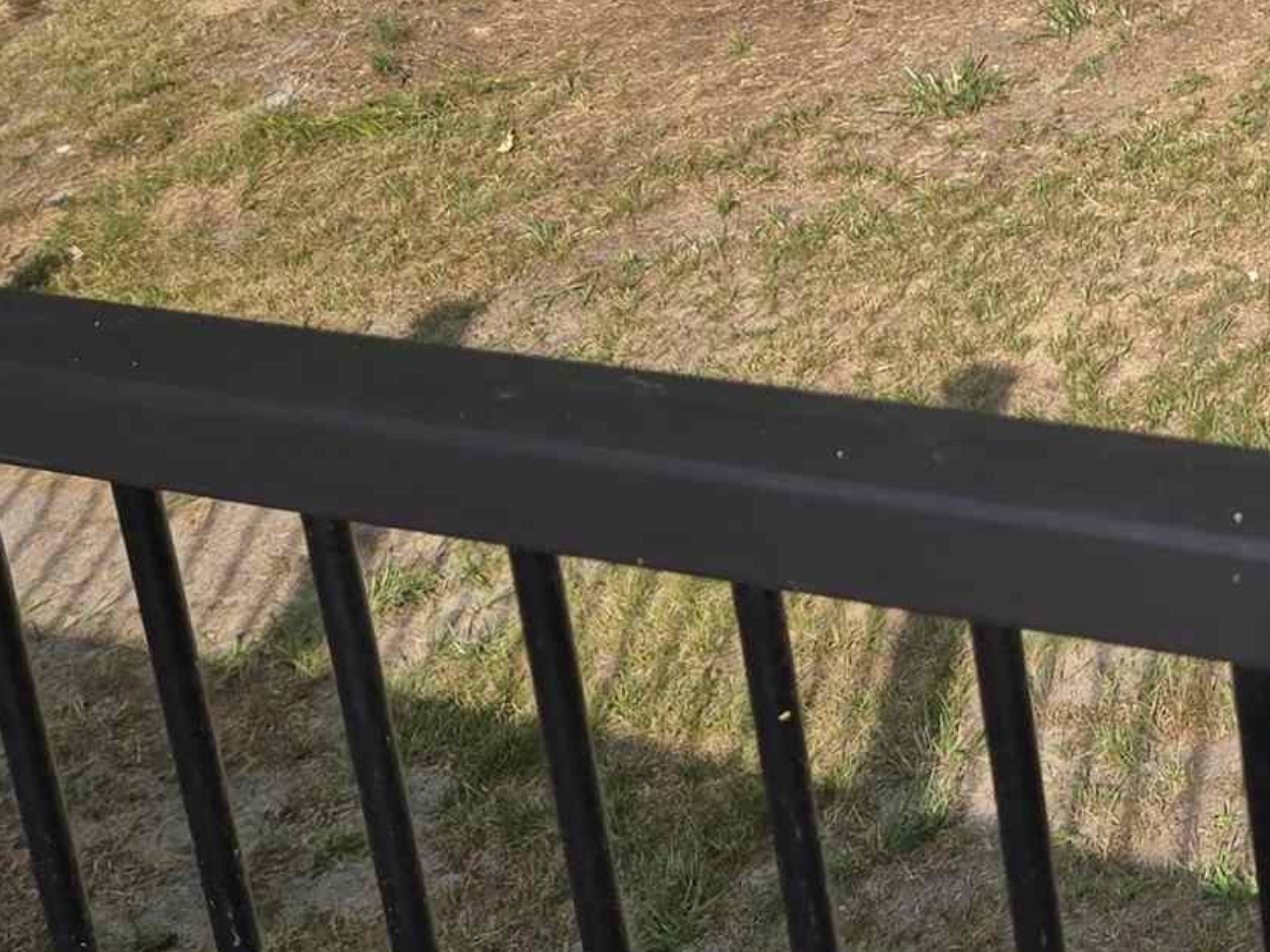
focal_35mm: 85
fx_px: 3118
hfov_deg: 21.3
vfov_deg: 16.7
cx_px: 1560
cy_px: -177
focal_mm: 5.4
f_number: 1.8
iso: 25
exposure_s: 1/1321
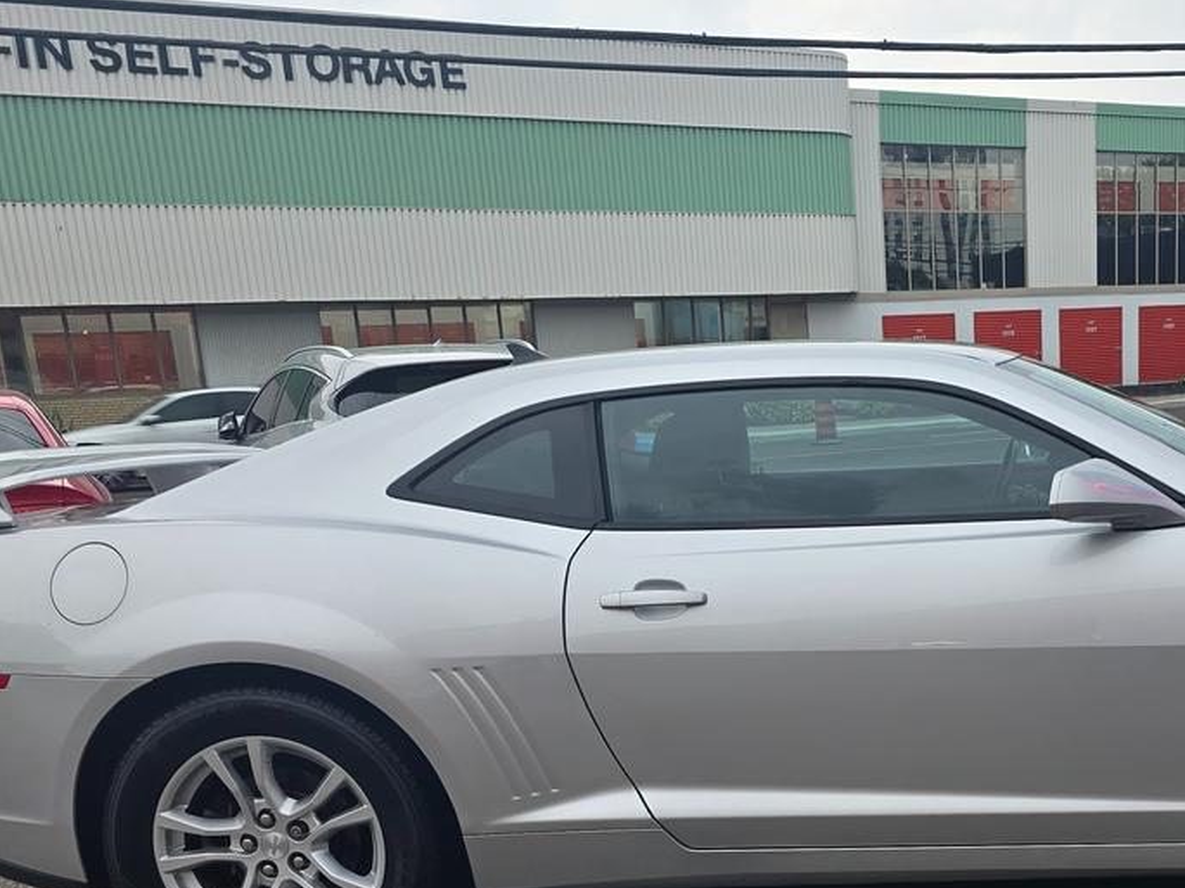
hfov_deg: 42.0
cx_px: 939
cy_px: 734
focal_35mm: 43
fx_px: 1471
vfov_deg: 32.5
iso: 40
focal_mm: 6.3
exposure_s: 1/100
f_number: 1.7
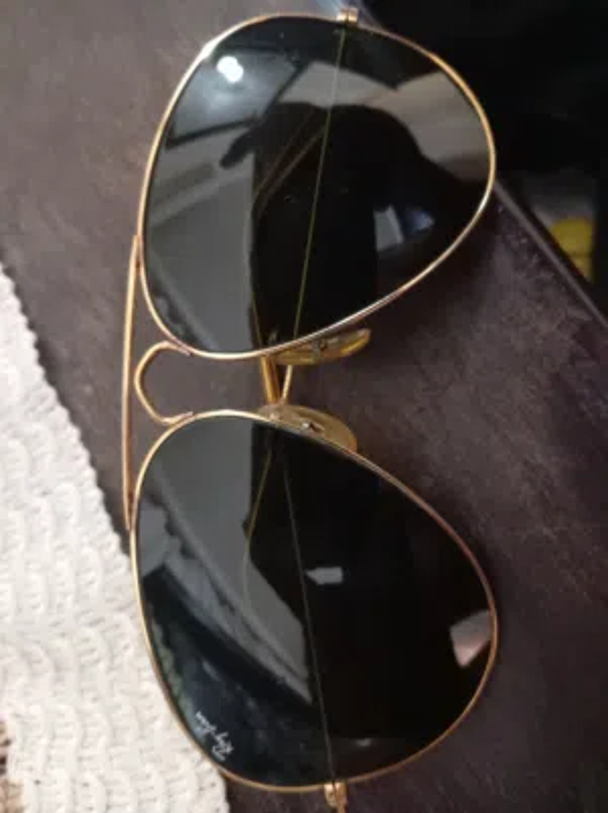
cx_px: 304
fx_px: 633
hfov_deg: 51.3
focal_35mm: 27
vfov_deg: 65.4
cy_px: 406
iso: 4345
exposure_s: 1/12.5
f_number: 1.8
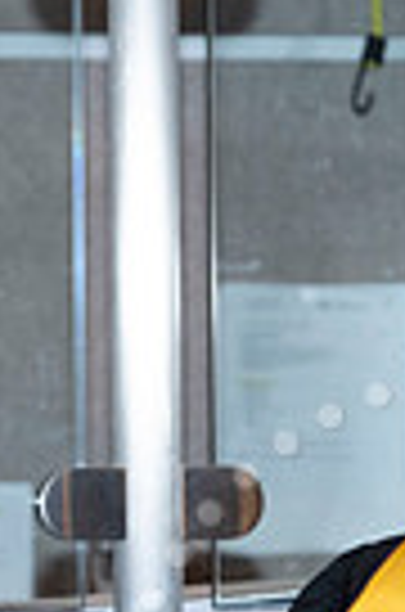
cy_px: 774
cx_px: 522
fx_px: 7259
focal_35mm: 428
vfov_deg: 4.8
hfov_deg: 3.2
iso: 800
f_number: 5.6
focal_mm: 86
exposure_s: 1/80
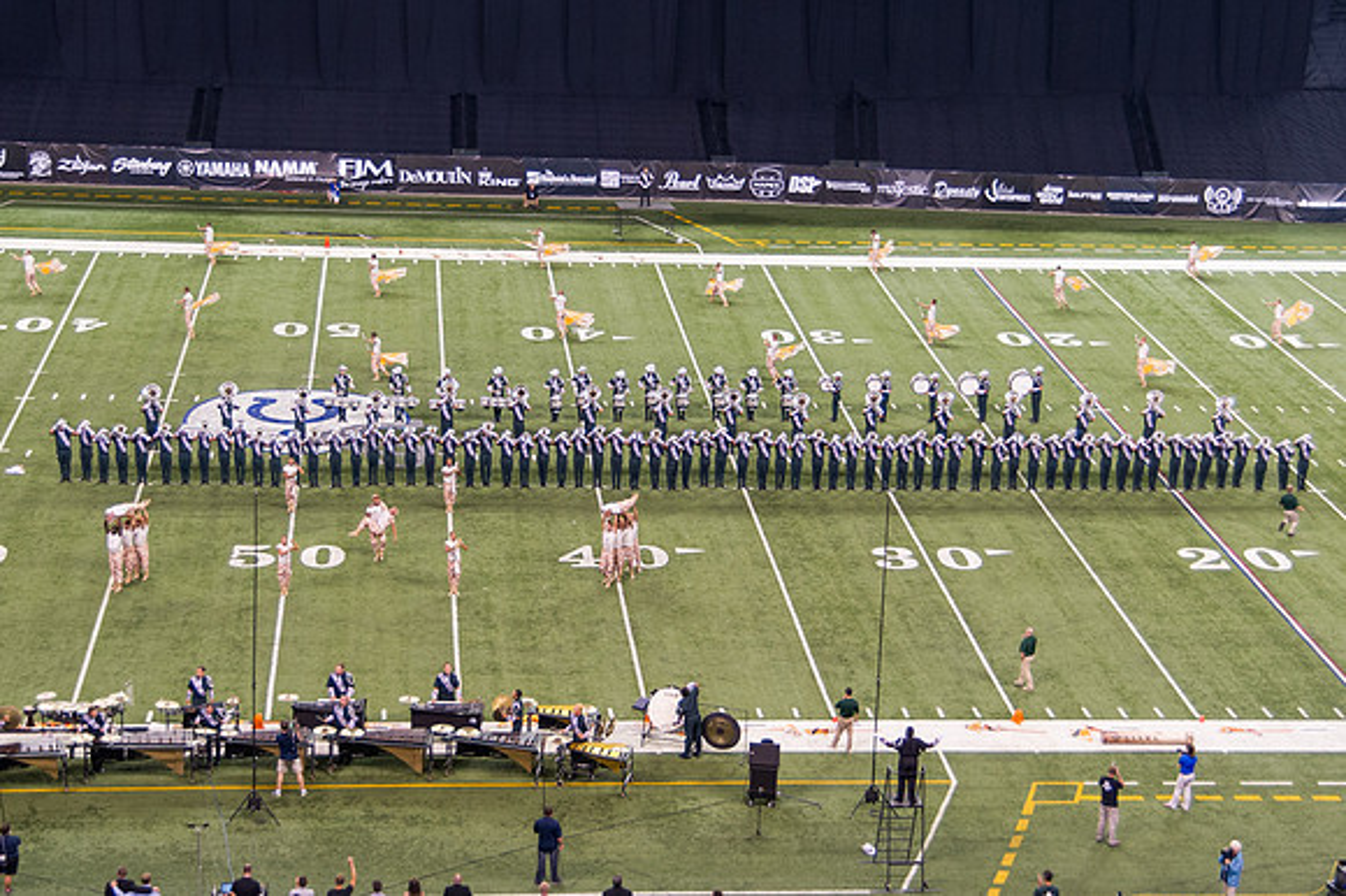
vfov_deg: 19.5
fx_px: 2605
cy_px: 436
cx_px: 718
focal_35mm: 70
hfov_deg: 29.0
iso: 800
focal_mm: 45
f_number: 4.5
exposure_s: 1/200
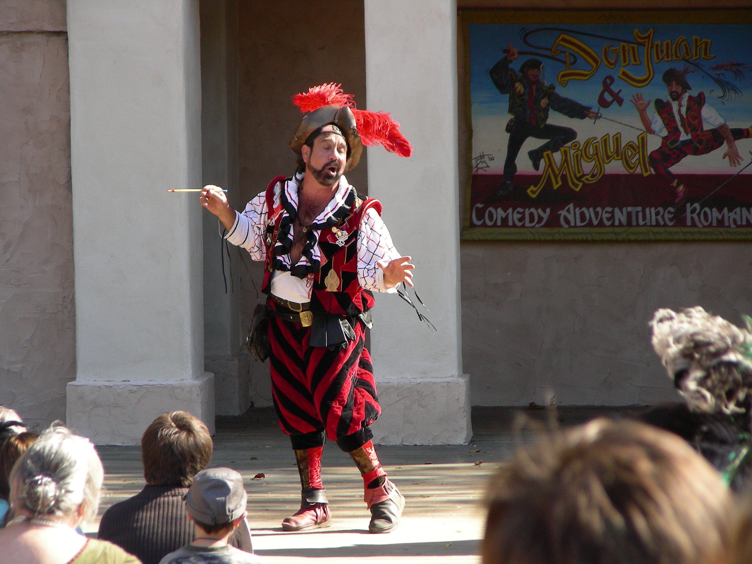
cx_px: 376
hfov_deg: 8.6
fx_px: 4997
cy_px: 282
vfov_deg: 6.5
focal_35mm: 230
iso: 70
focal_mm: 38.3
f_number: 3.5
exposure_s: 1/204
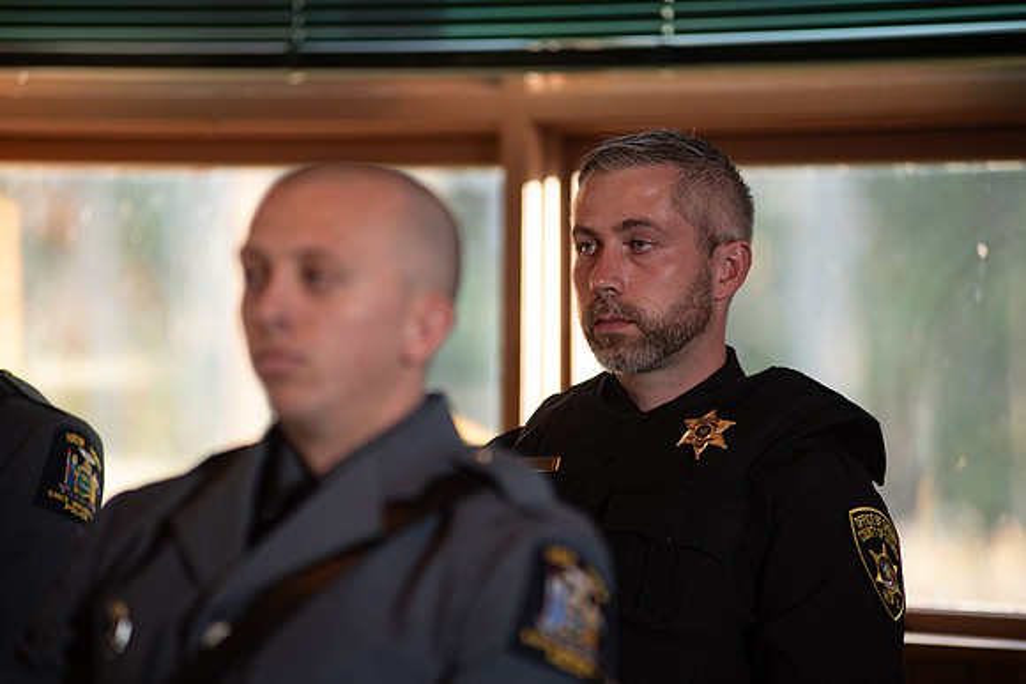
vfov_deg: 6.9
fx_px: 5701
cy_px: 342
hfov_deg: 10.3
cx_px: 513
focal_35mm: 200
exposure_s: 1/160
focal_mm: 200
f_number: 2.8
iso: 640
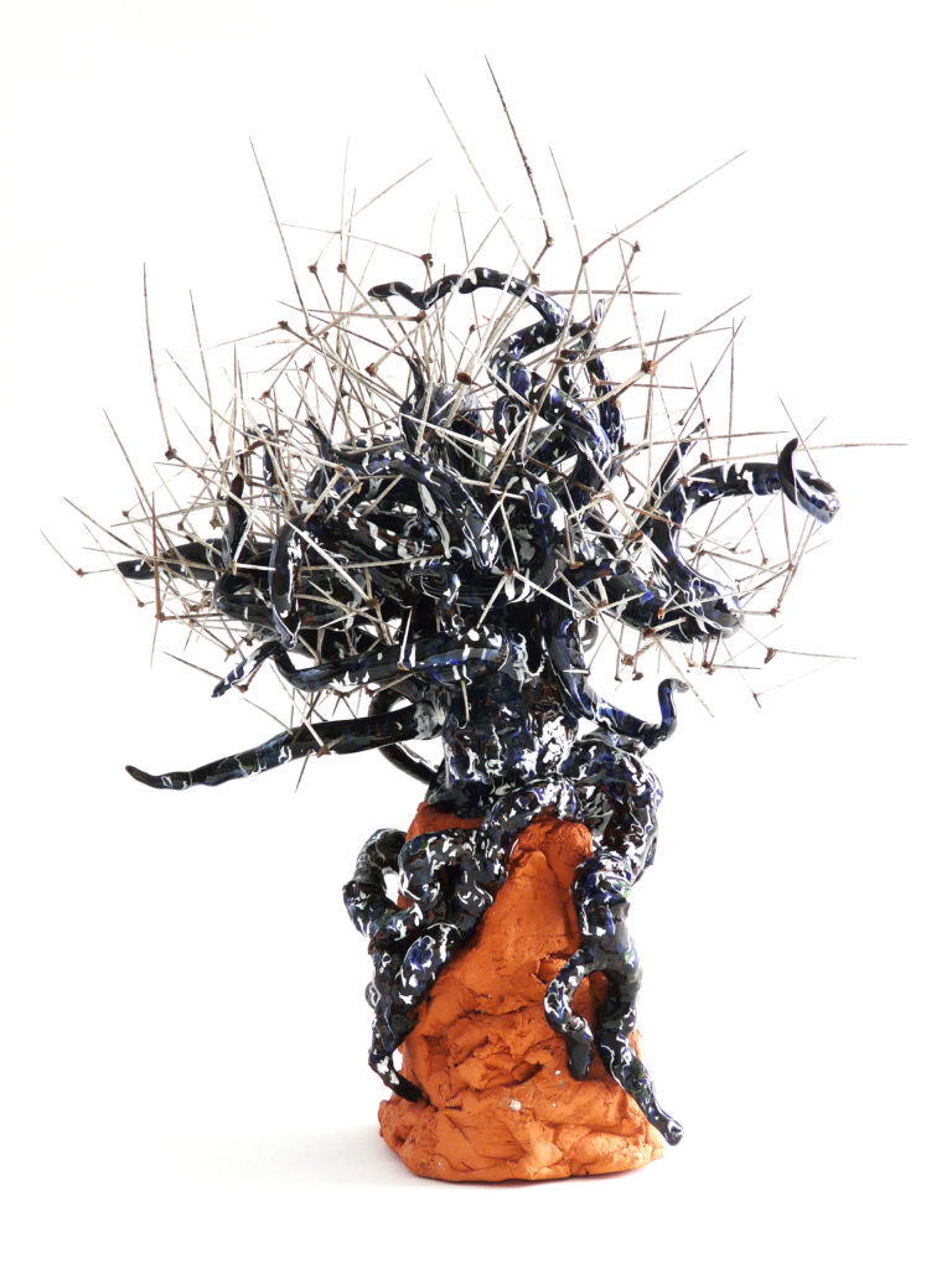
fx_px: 1870
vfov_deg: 37.5
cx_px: 476
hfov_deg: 28.6
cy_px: 634
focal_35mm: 51
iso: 100
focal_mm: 8.3
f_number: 3.2
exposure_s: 1/50
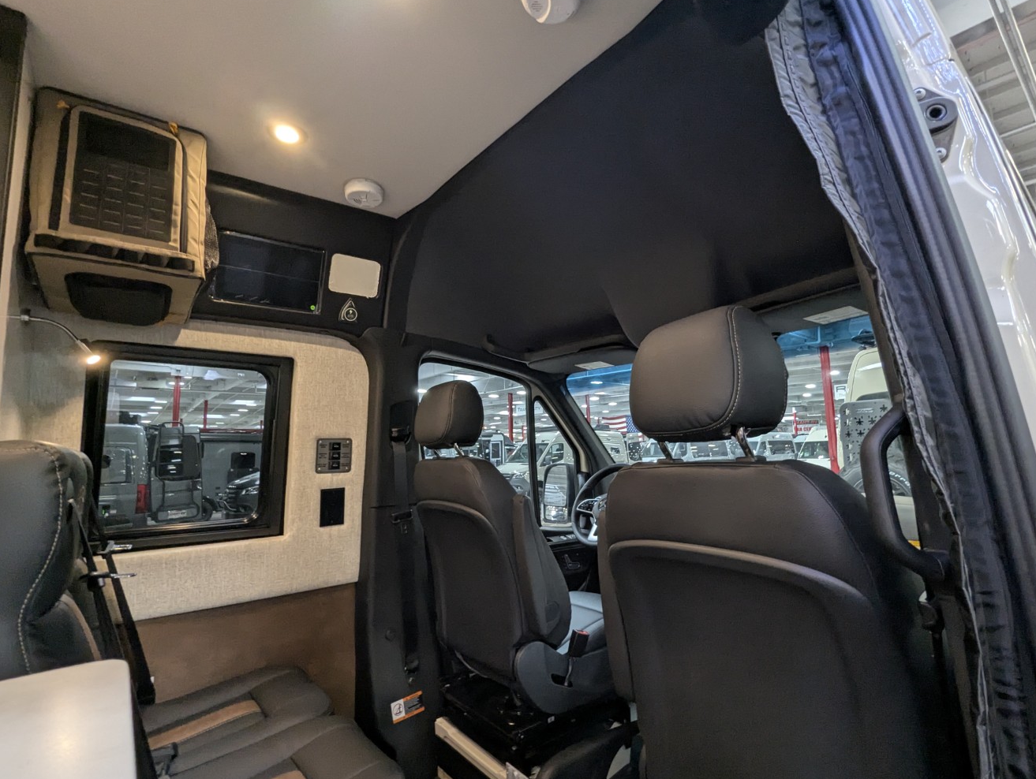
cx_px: 549
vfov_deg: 74.8
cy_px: 390
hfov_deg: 90.9
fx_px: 509
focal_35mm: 17
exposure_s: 1/40
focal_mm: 2.35
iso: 192
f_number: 2.2
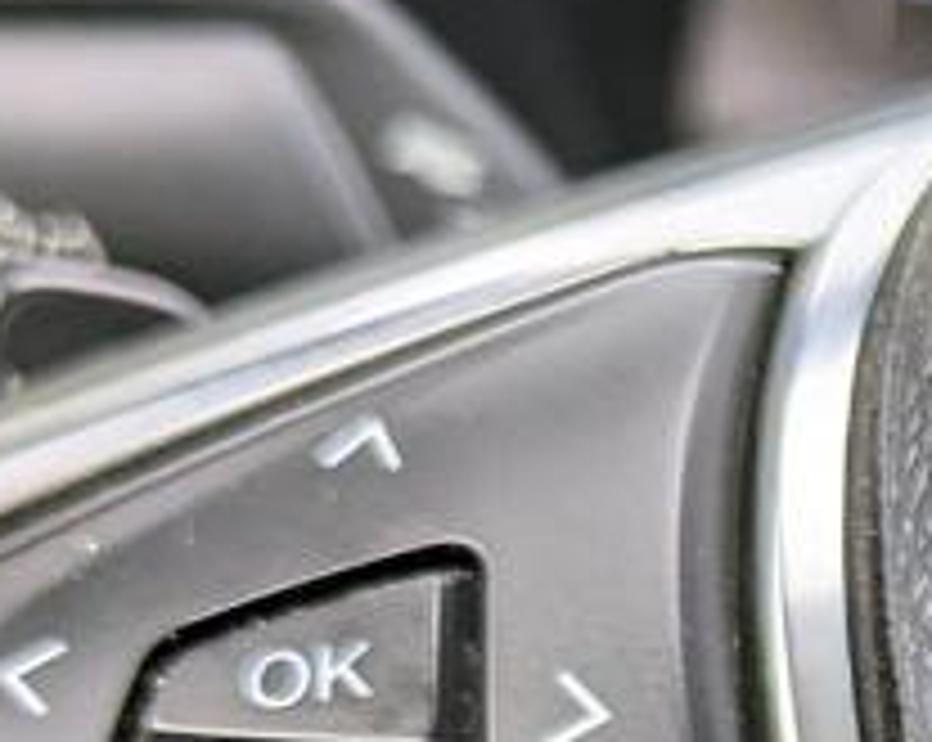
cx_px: 1596
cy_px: 1300
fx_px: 4159
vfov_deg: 9.7
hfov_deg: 11.9
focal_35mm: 151
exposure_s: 1/196
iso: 46
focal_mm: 5.43
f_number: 1.89
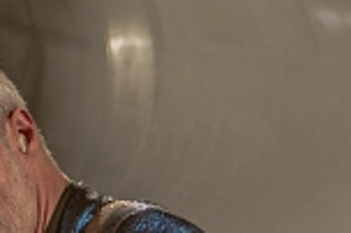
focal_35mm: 166
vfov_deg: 8.1
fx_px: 1617
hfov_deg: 12.1
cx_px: 427
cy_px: 308
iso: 320
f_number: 1.4
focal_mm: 35
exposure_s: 1/200
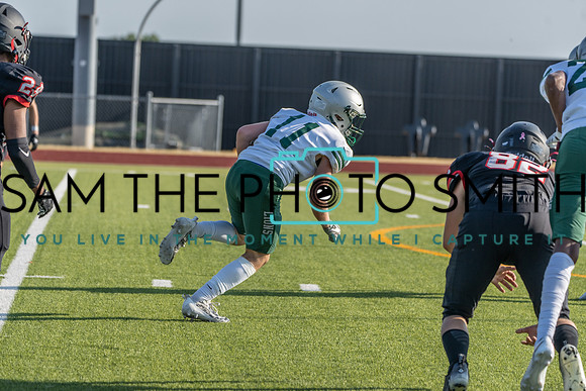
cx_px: 293
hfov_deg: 10.5
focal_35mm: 196
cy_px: 196
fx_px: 3191
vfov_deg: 7.0
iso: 160
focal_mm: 196
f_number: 5.6
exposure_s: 1/1250
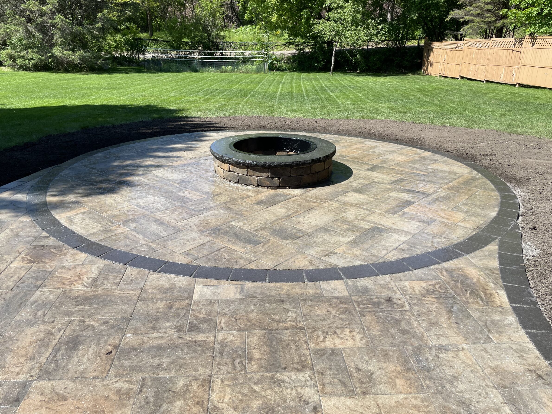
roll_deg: +0.2
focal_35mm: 28
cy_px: 192
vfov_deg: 49.7
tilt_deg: -18.0
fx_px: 447
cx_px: 271
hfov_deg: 63.4
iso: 32
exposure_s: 1/1689
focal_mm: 4.2
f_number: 1.6
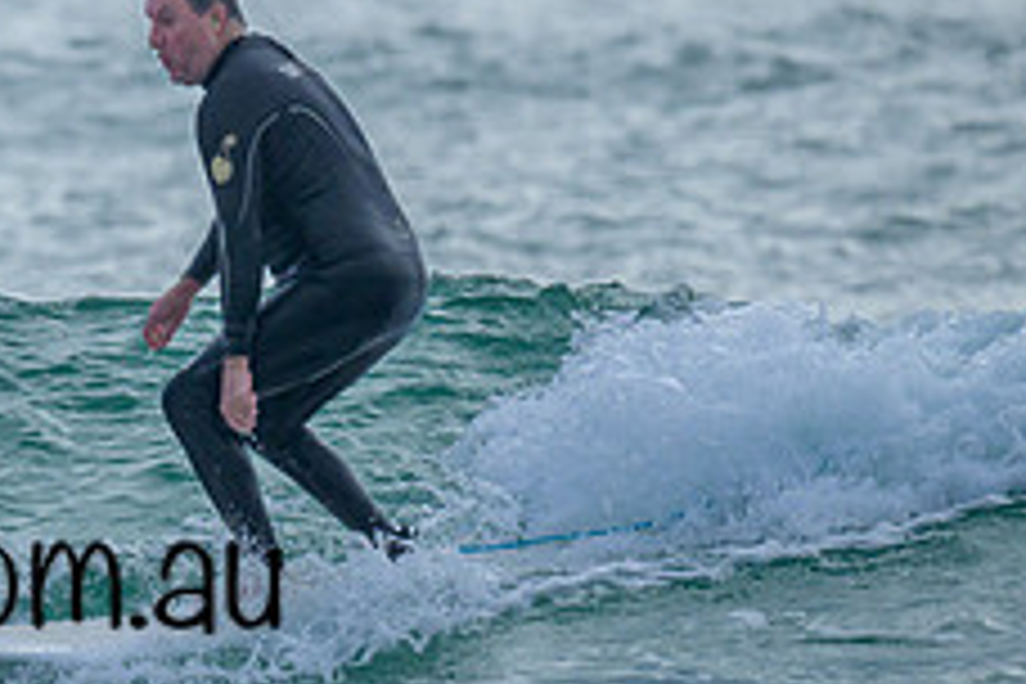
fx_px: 79879
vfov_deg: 0.5
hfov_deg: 0.7
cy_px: 524
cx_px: -510
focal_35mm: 2803
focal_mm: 800
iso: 450
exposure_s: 1/2000
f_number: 6.3
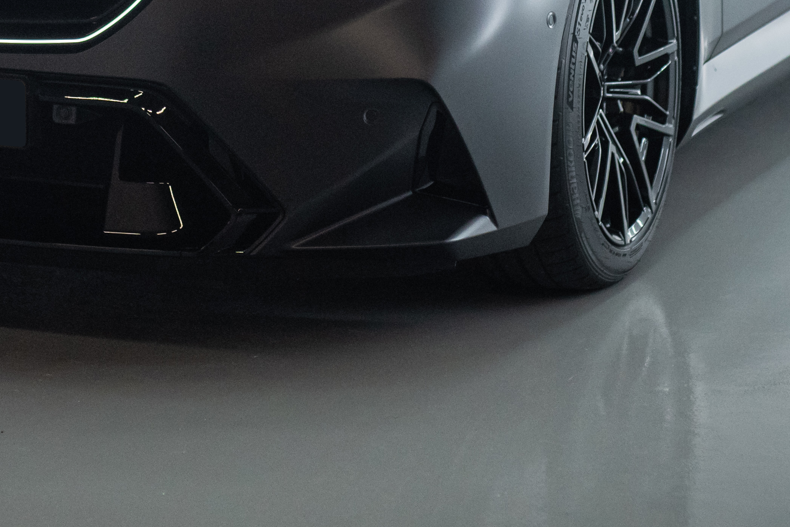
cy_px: -173
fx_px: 3161
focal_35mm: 144
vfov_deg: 9.4
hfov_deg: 14.2
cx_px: 278
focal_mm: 50
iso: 1600
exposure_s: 1/1600
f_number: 2
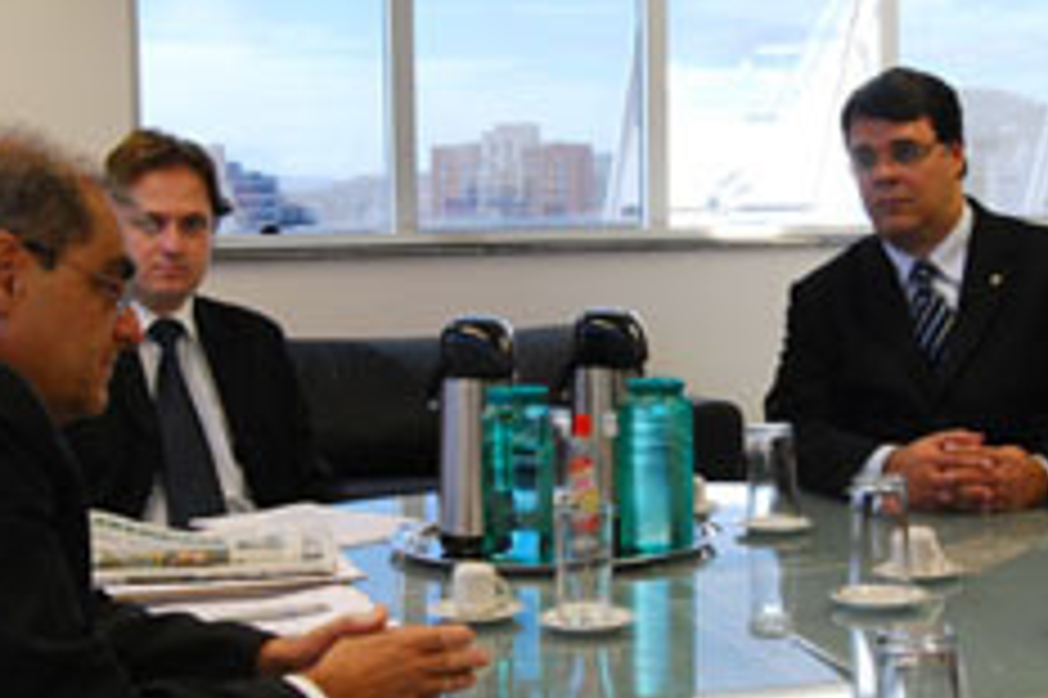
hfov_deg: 30.0
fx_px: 1949
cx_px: 657
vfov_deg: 20.3
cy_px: 369
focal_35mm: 67
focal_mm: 26
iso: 800
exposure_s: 1/40
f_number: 10
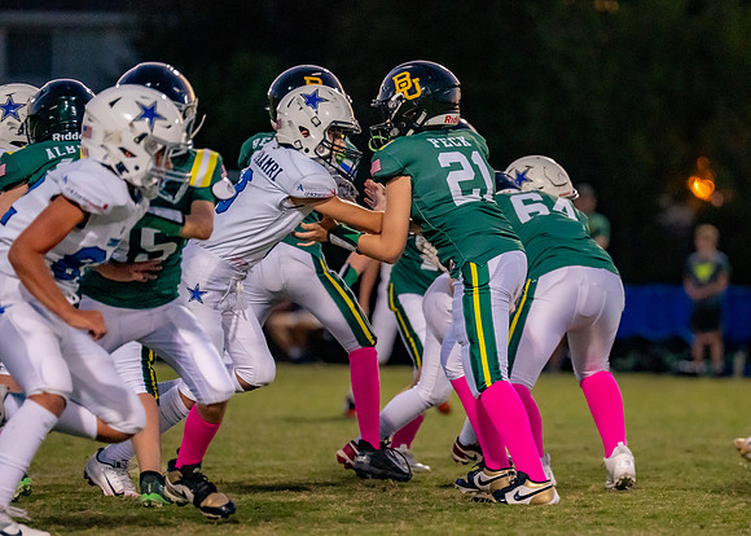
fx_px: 5999
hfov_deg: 7.2
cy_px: 280
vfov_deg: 5.1
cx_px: 481
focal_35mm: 281
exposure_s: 1/1000
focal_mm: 200
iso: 4000
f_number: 2.8
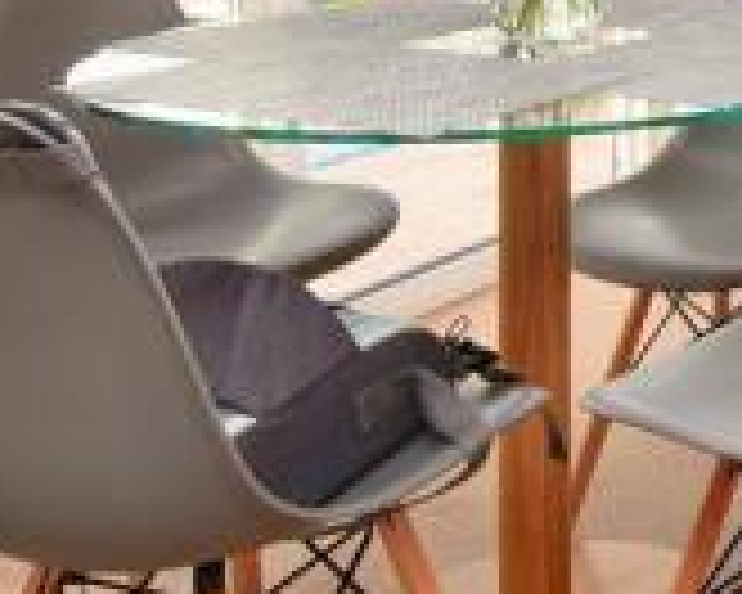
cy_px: -214
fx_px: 1230
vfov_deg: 23.4
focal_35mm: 56
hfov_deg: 27.1
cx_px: 1012
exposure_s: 1/50
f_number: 10
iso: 400
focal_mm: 10
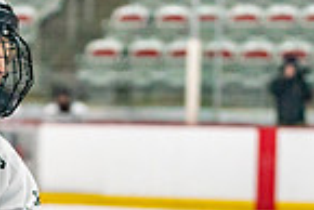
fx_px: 2445
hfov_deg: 7.3
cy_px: 352
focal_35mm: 280
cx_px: 11
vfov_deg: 4.9
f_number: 2.8
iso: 3200
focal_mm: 70
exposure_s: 1/1250
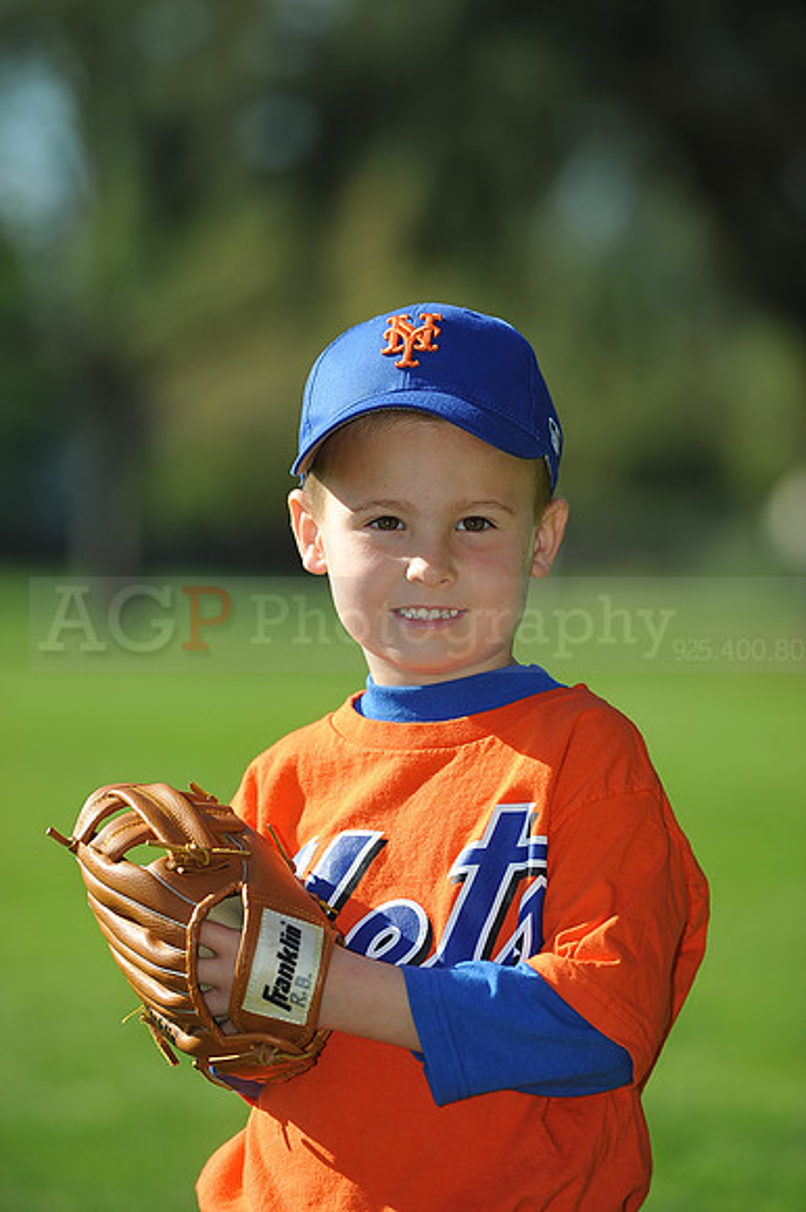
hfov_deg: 6.9
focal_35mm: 200
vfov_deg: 10.3
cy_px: 606
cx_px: 403
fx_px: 6724
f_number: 4.5
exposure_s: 1/1250
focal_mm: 200
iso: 200
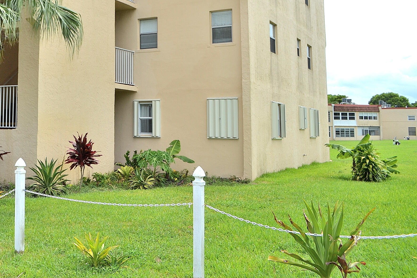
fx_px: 533
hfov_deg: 40.4
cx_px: 66
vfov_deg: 28.6
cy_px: 53
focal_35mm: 46
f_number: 9
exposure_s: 1/200
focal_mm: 18
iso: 100
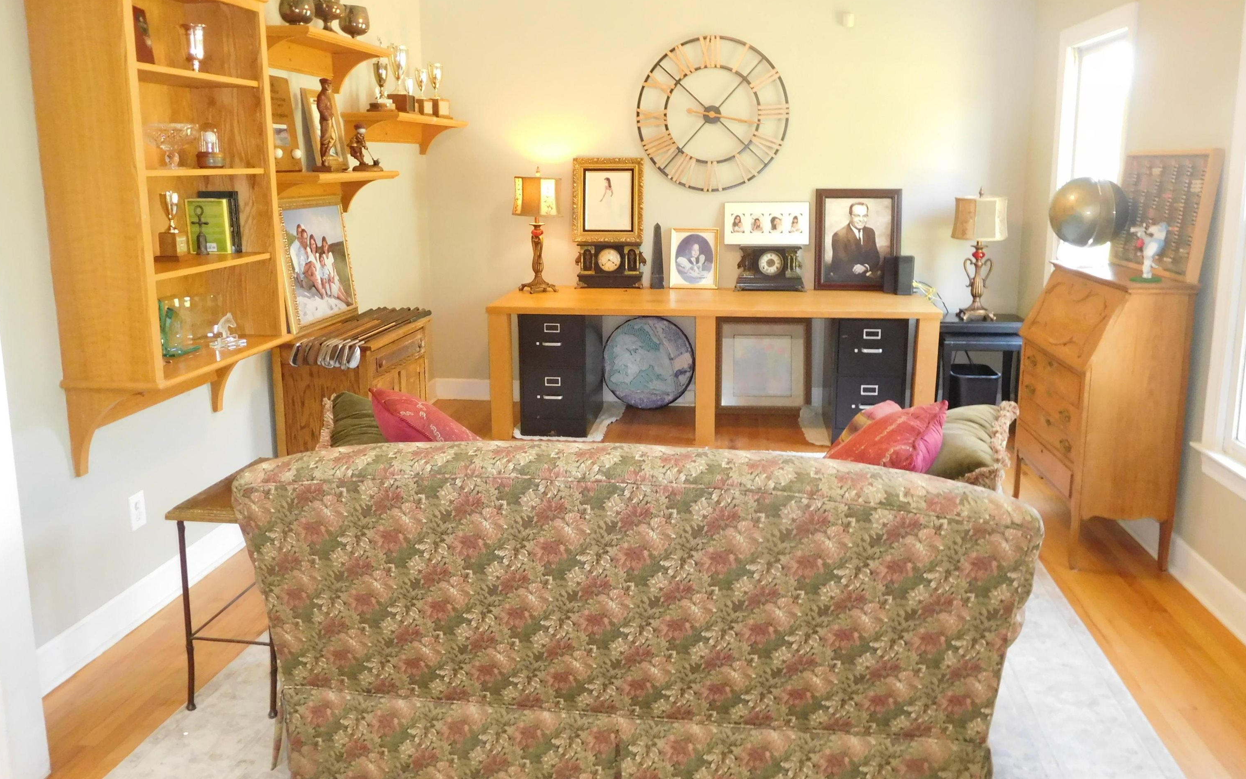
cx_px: 624
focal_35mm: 27
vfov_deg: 45.9
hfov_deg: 68.4
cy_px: 332
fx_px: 917
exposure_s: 1/30
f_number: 3.4
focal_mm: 4.5
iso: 500
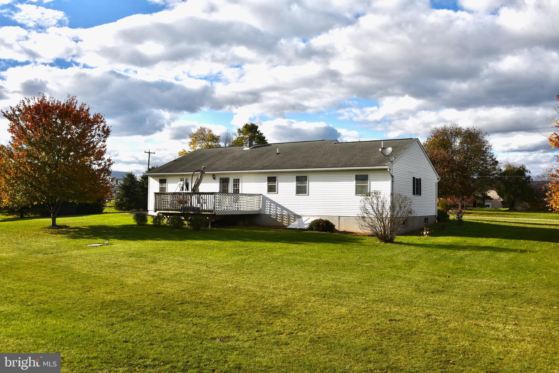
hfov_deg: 58.7
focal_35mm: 32
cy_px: 186
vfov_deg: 41.1
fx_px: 497
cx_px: 280
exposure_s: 1/400
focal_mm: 32
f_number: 10
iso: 200
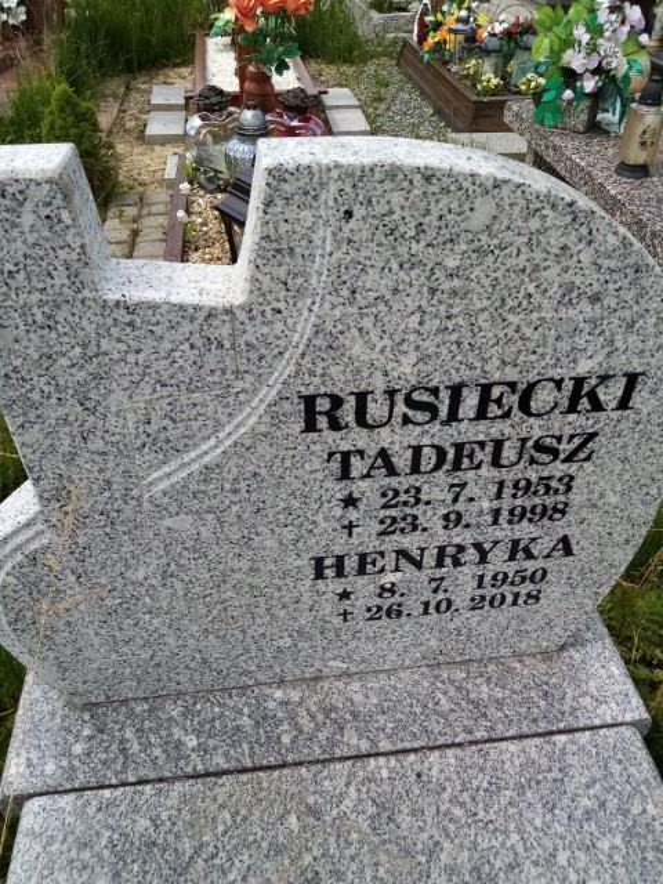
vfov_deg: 67.3
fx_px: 664
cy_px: 442
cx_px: 332
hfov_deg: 53.1
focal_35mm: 26
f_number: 1.8
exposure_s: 1/1182
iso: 107
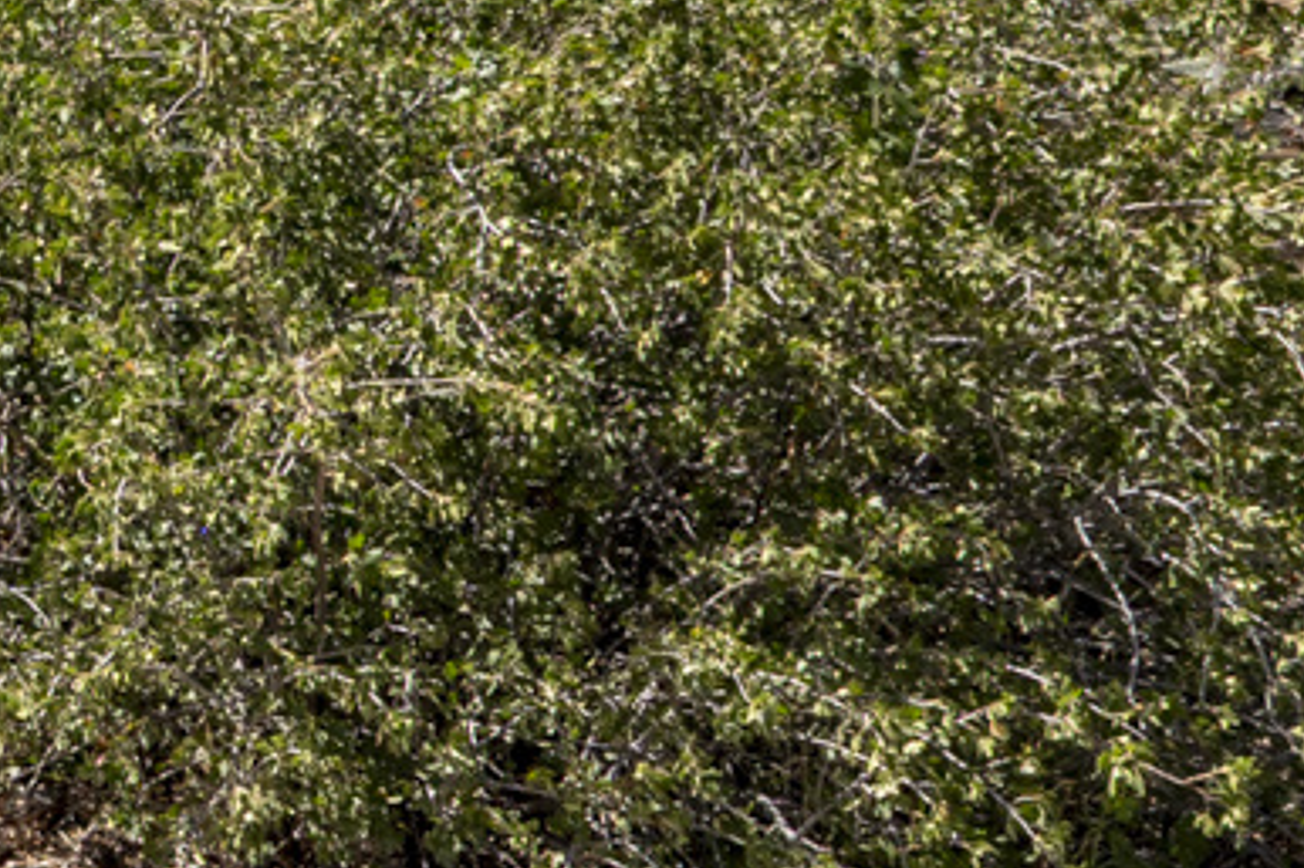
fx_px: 3657
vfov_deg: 12.9
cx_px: -2034
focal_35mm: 101
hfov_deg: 13.3
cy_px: -368
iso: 250
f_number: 13
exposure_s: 1/400
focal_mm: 19.5
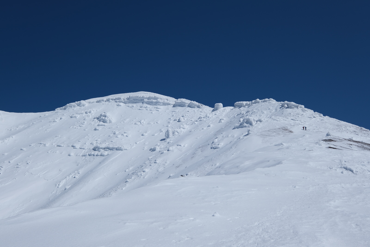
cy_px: 124
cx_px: 185
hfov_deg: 53.1
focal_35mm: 36
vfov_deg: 36.9
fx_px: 370
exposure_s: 1/1600
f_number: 8
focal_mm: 24
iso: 160
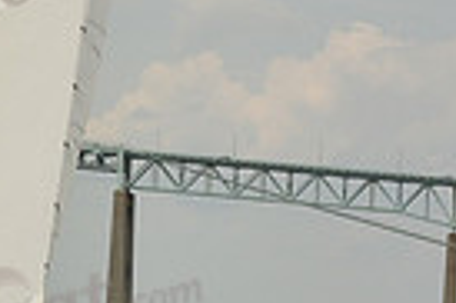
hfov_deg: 6.7
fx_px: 3757
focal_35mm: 297
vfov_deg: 4.6
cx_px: -436
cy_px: 211
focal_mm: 70
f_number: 14
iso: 400
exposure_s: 1/1000
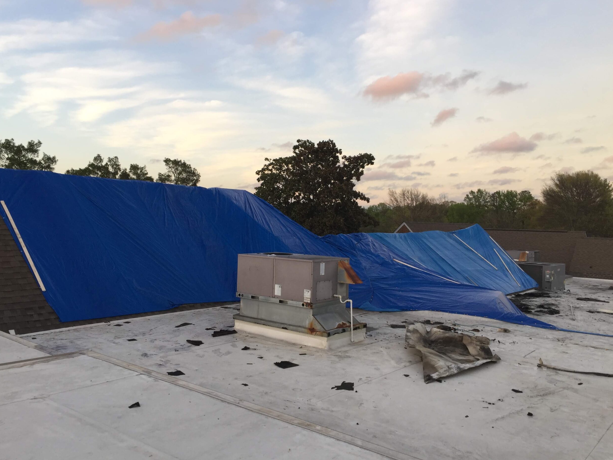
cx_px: 299
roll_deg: -1.5
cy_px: 226
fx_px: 531
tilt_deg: +1.1
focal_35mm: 30
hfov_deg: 60.0
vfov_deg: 46.8
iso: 32
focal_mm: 4.15
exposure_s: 1/143
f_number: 2.2
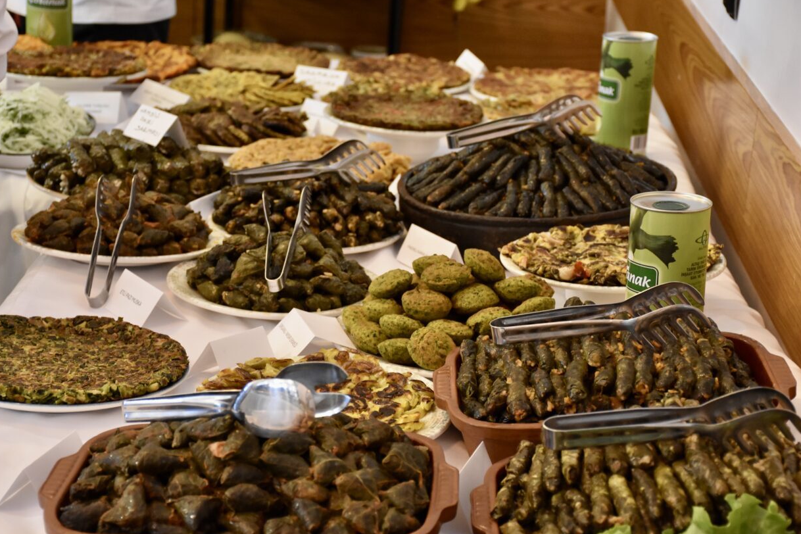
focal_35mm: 82
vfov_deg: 16.7
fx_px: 1824
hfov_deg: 24.8
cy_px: 274
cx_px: 382
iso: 2000
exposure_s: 1/25
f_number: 4.8
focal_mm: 52
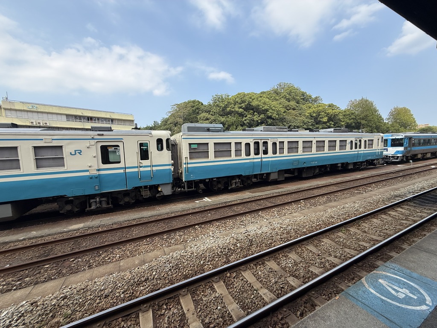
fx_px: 177
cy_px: 164
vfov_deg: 85.7
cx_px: 218
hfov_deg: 102.1
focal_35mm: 14
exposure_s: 1/451
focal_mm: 2.22
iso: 20
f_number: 2.2
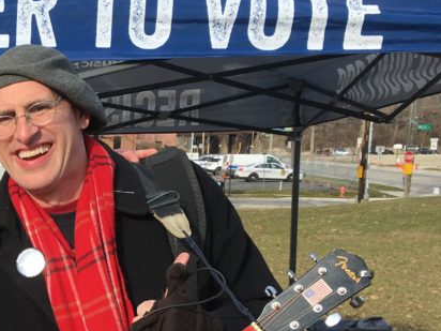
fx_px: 917
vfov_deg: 19.9
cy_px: 315
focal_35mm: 72
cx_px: -69
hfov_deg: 24.8
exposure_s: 1/905
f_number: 2.2
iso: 25
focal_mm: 4.15
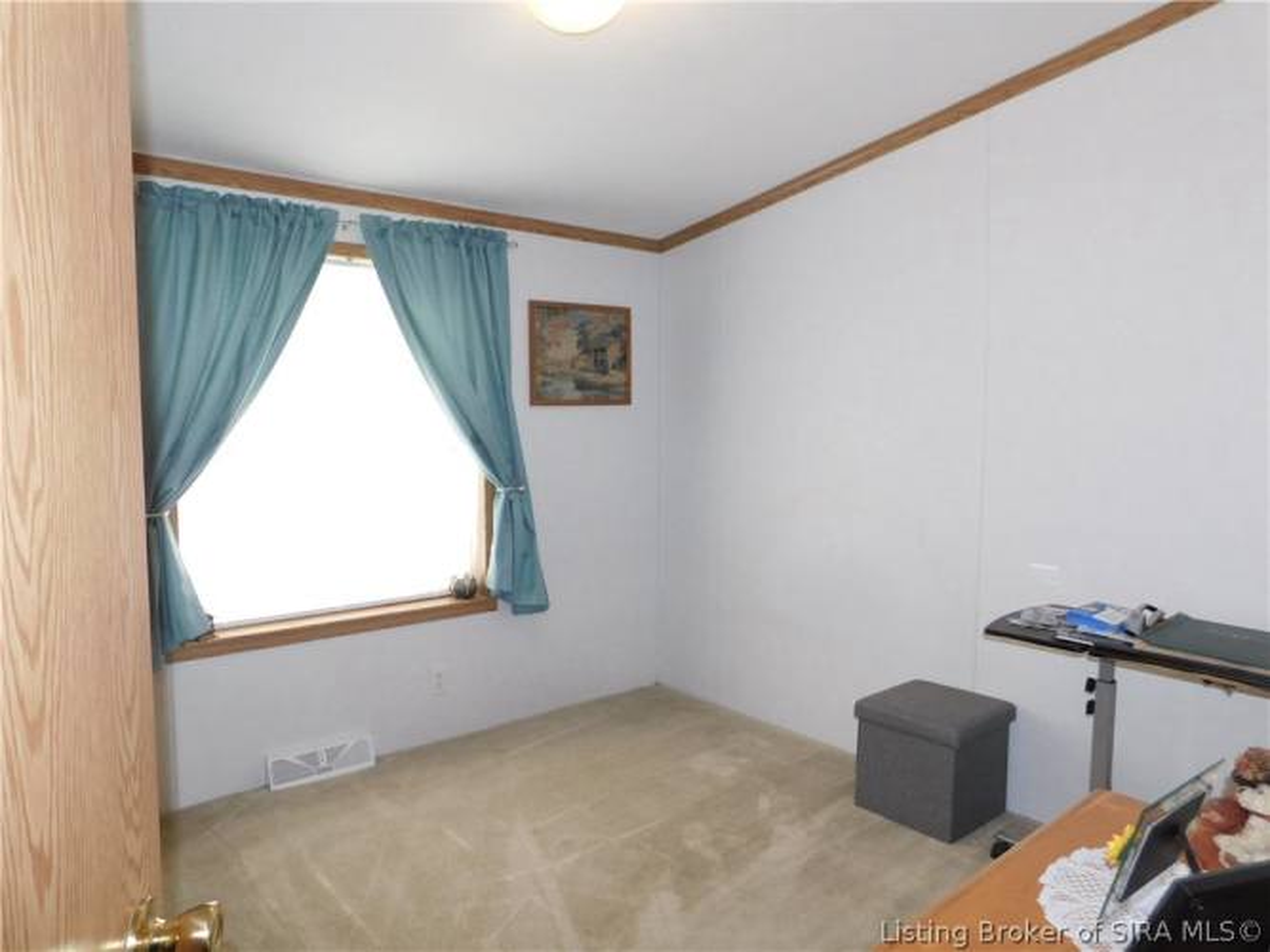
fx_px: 844
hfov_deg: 73.9
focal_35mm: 23
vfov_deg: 58.9
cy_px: 476
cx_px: 635
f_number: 3
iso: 140
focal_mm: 4
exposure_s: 1/30
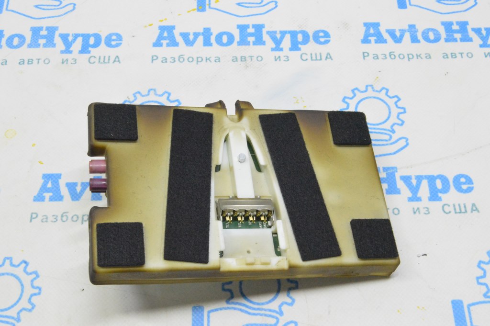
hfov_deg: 37.9
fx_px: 714
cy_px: 163
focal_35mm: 52
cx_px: 245
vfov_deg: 25.7
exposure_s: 1/20
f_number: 20
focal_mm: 35
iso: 6400
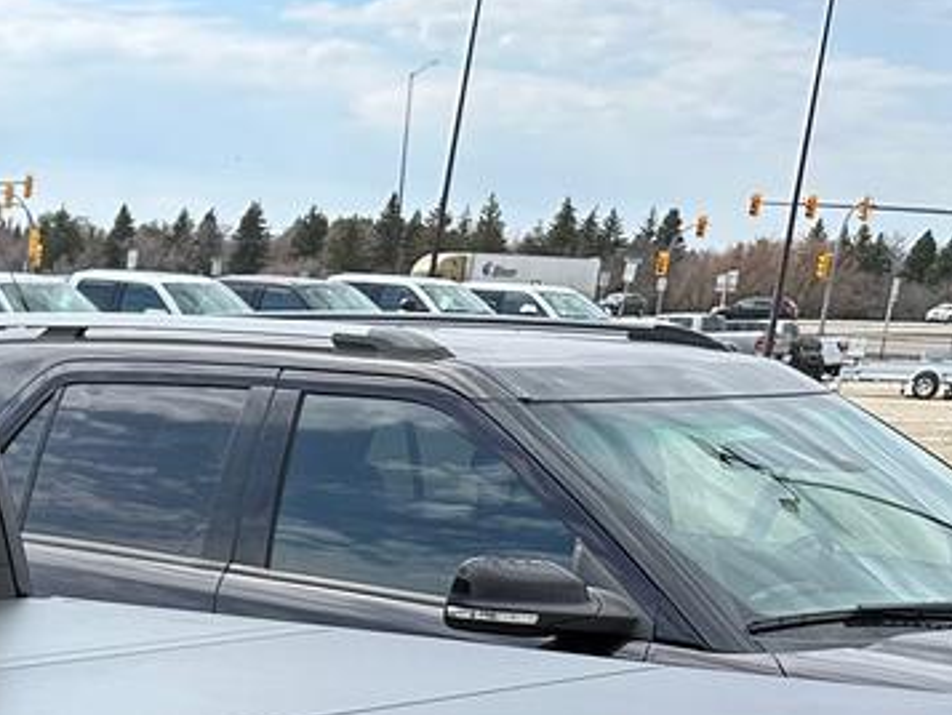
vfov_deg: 15.4
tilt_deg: -20.6
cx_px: -355
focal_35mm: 86
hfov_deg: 20.4
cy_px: 1179
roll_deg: -1.6
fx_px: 2366
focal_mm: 6.86
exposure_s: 1/2469
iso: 80
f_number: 1.78
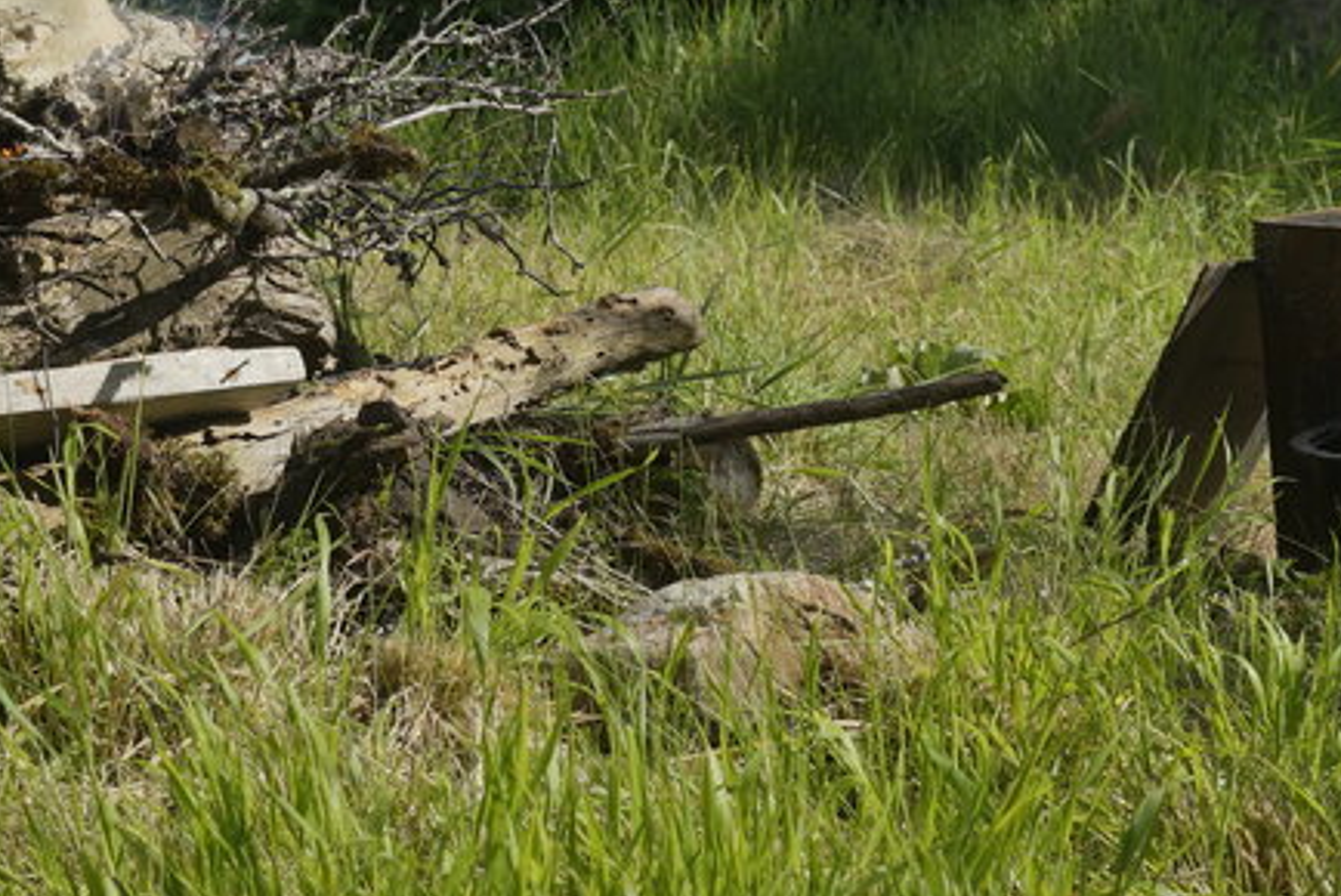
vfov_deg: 12.8
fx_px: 3914
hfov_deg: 19.3
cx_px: 362
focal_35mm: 105
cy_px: -83
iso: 50
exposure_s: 1/500
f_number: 5.6
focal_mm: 38
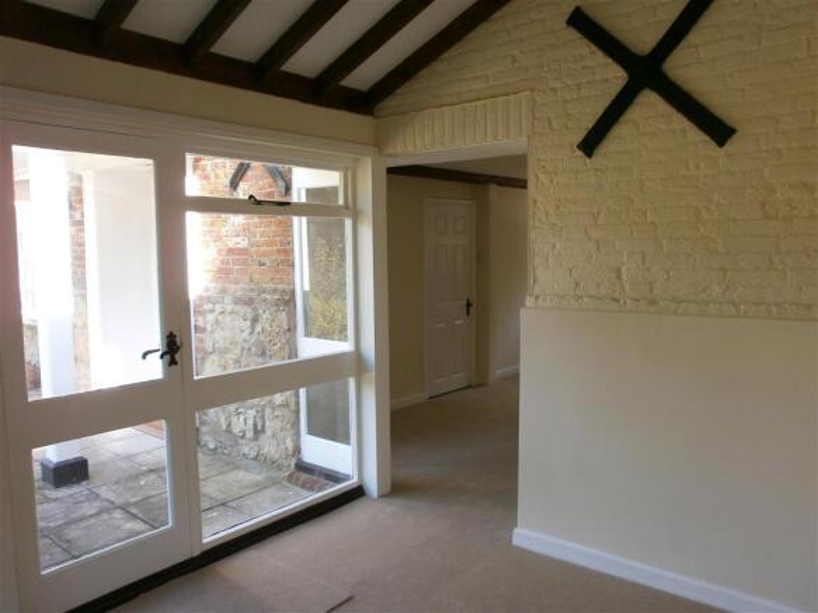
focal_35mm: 27
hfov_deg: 65.3
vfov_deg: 51.3
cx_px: 409
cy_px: 306
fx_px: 638
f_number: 2.9
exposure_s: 1/100
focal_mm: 4.8
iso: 100
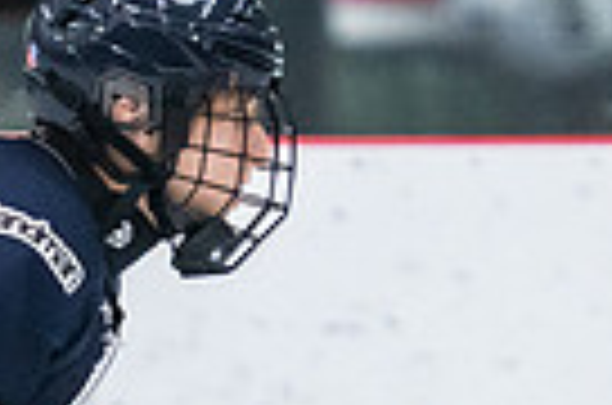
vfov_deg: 1.3
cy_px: 446
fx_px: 18487
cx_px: -127
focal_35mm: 1090
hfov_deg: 1.9
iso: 1600
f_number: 2.8
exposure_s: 1/640
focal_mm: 140
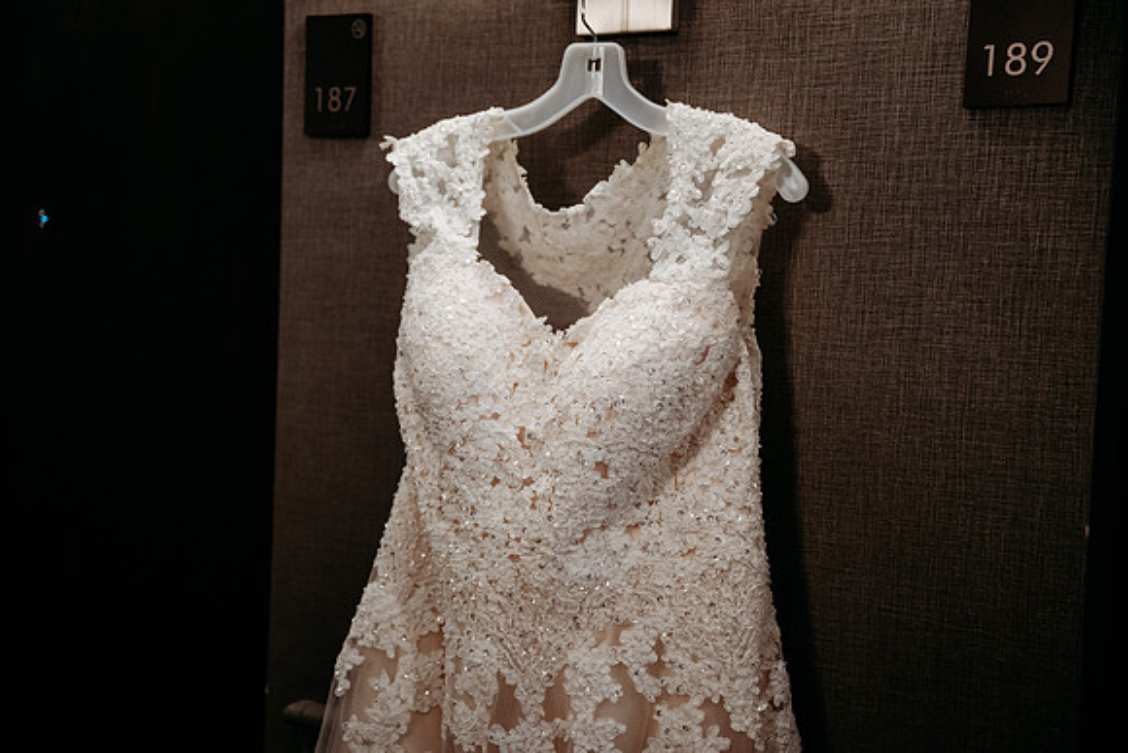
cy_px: 385
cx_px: 535
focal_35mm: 58
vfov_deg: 23.5
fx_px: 1811
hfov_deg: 34.6
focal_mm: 55
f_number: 2.8
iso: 800
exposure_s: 1/200
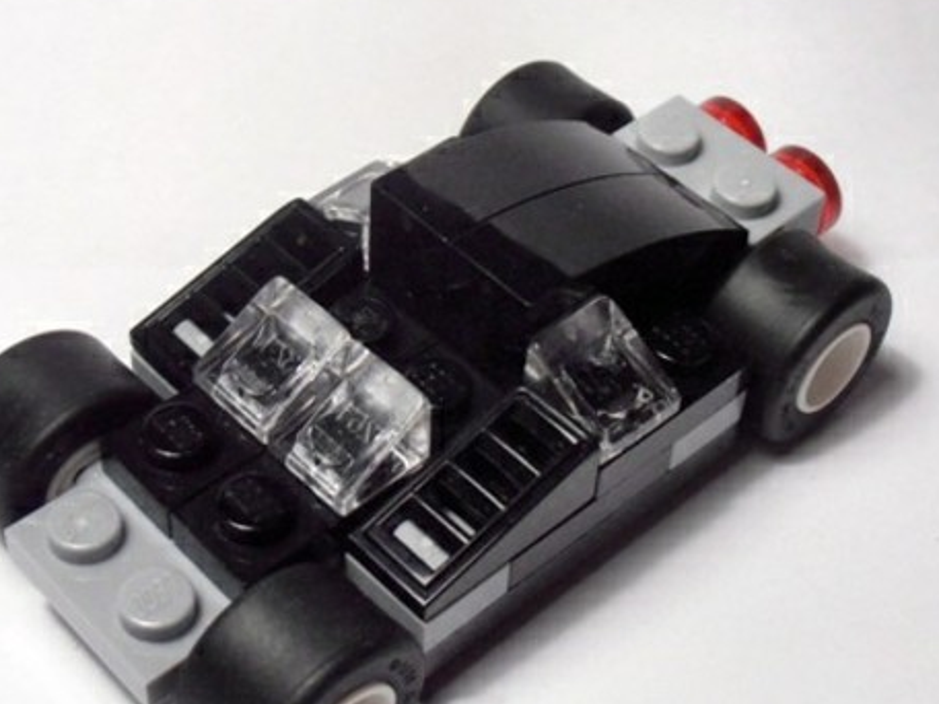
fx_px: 1980
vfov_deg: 20.2
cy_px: 367
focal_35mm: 73
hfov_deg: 26.7
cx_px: 426
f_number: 3.9
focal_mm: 6.61
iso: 80
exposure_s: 1/50
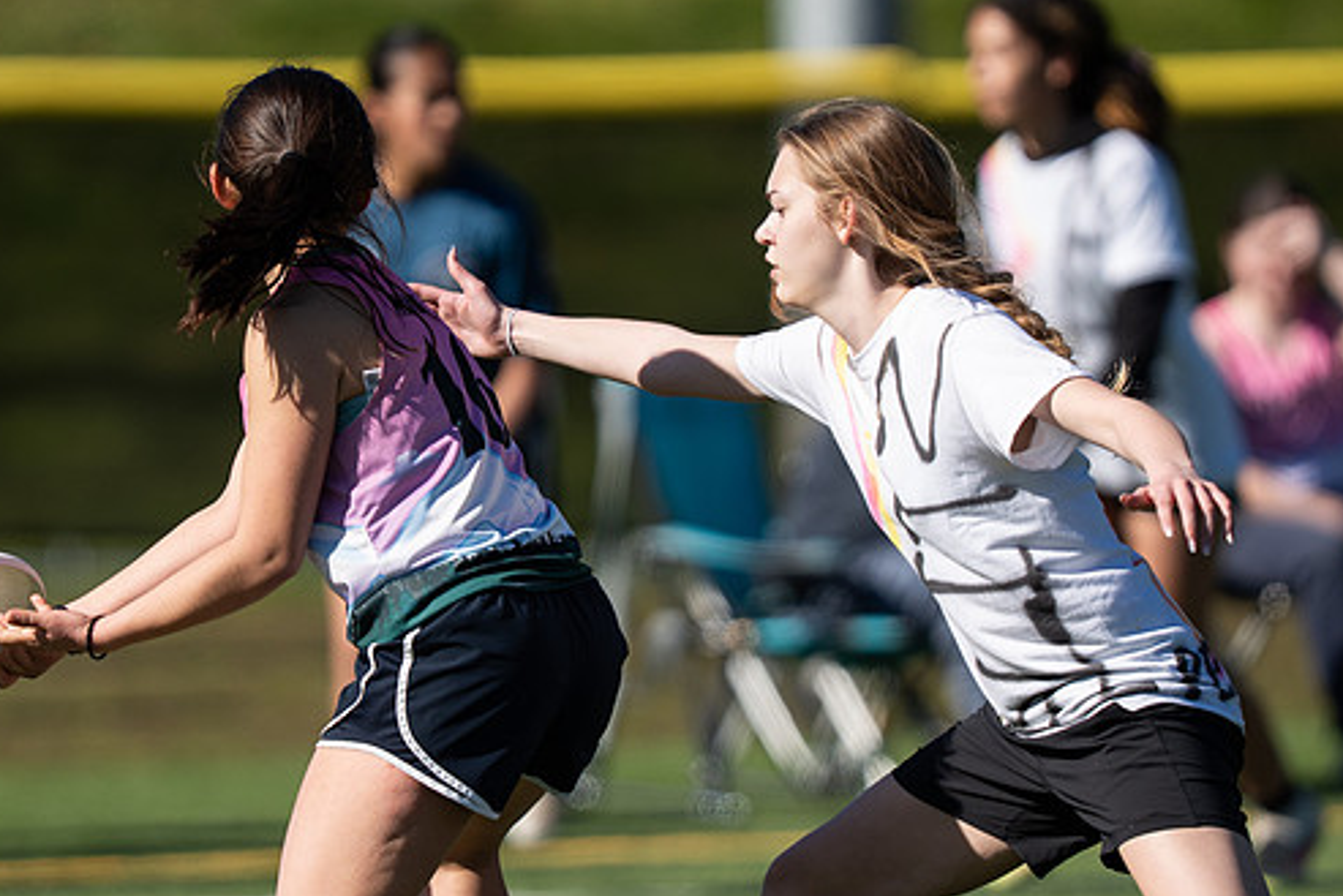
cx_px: 677
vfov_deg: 1.9
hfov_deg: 2.9
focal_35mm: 710
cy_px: 417
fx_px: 26493
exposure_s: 1/2500
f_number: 3.2
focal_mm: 400
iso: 160
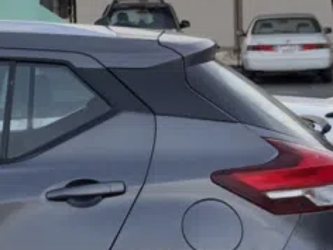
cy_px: 73
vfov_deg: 15.5
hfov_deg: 19.3
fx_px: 914
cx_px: -80
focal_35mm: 95
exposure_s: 1/596
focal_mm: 6.76
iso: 100
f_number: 1.78
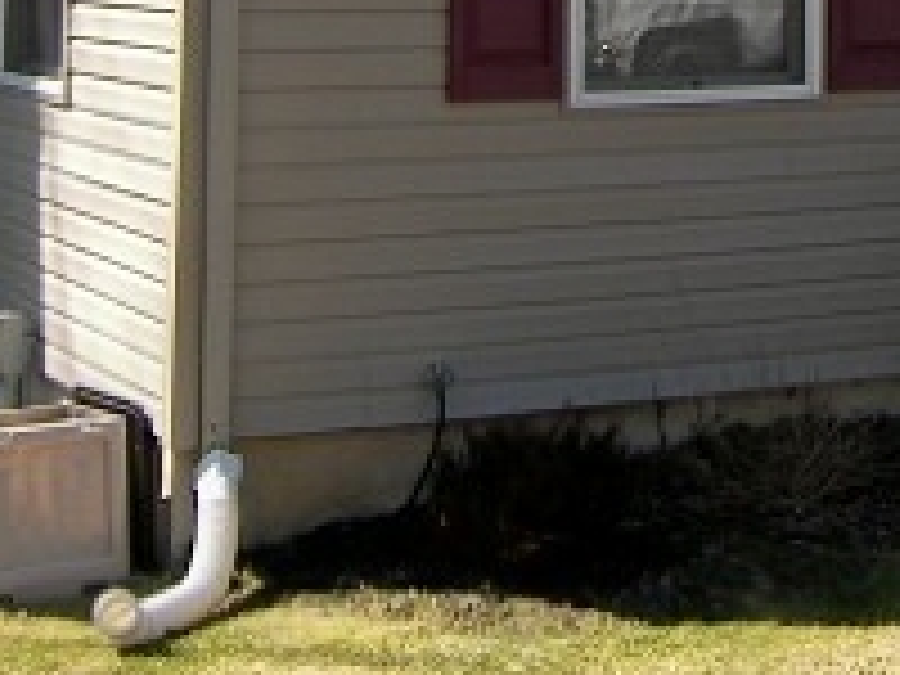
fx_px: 2704
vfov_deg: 13.2
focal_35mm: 104
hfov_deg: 18.5
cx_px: 873
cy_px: -418
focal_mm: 5.4
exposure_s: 1/400
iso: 50
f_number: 2.8
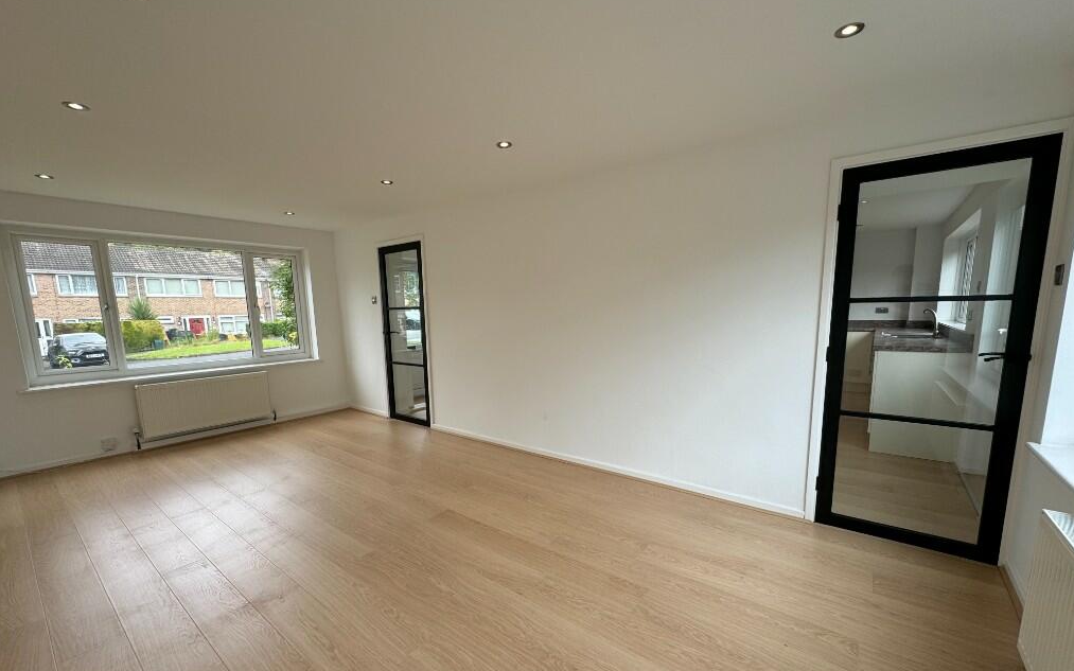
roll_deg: +0.9
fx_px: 439
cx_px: 542
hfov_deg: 101.5
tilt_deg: -8.1
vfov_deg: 74.5
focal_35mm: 15
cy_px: 374
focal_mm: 2.22
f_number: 2.2
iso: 40
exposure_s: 1/141
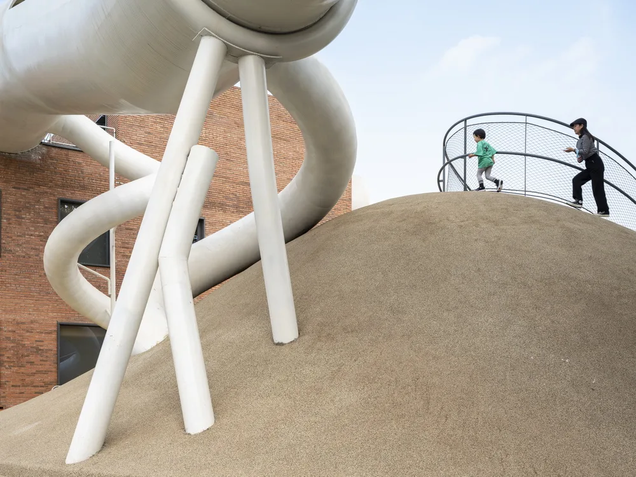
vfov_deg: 36.0
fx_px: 735
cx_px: 318
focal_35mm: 40
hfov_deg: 46.8
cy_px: 238
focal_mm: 50
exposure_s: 1/125
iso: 640
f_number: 13
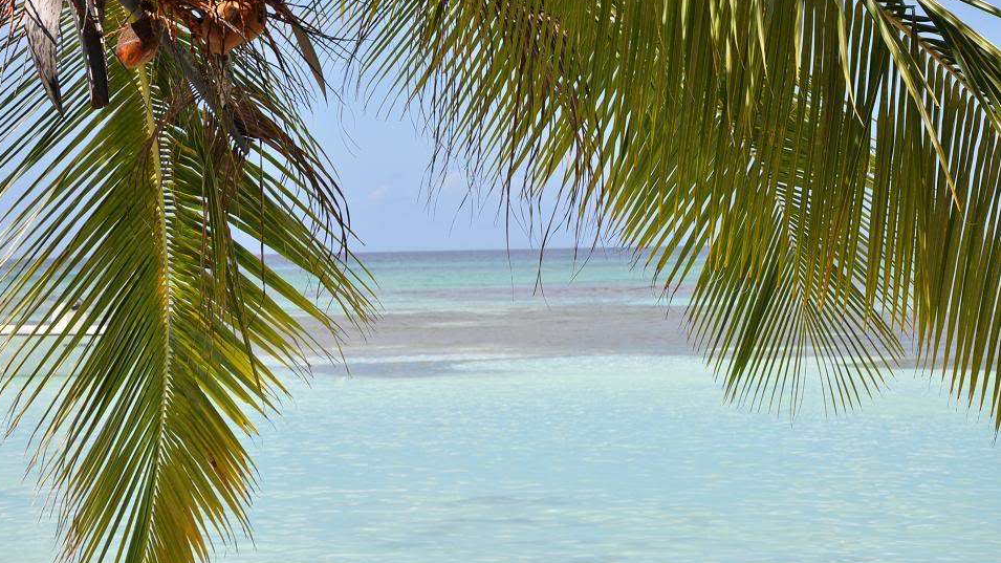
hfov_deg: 19.3
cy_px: 272
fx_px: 2946
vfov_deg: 10.9
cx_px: 496
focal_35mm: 111
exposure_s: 1/320
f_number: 9
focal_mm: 70
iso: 200
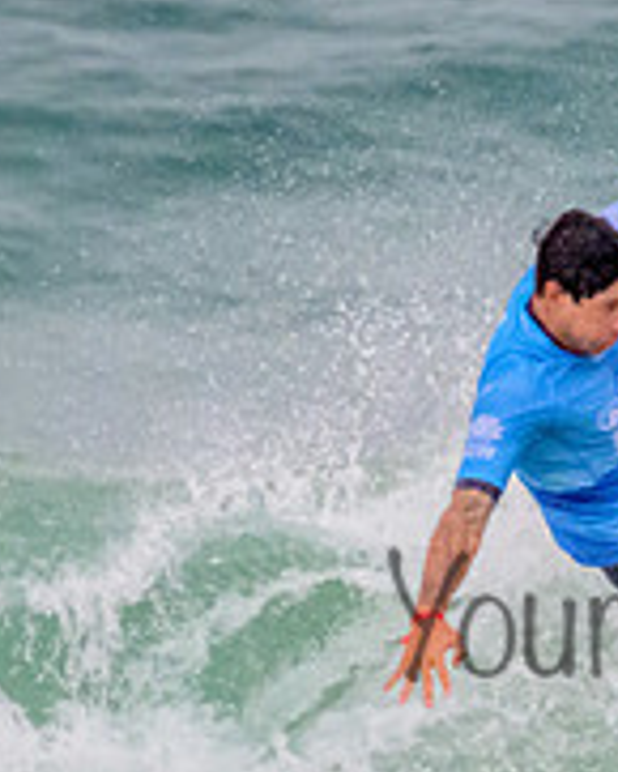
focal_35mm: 3057
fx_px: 69833
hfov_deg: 0.5
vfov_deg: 0.6
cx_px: 785
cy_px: 577
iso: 5000
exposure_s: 1/2000
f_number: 11
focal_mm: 800
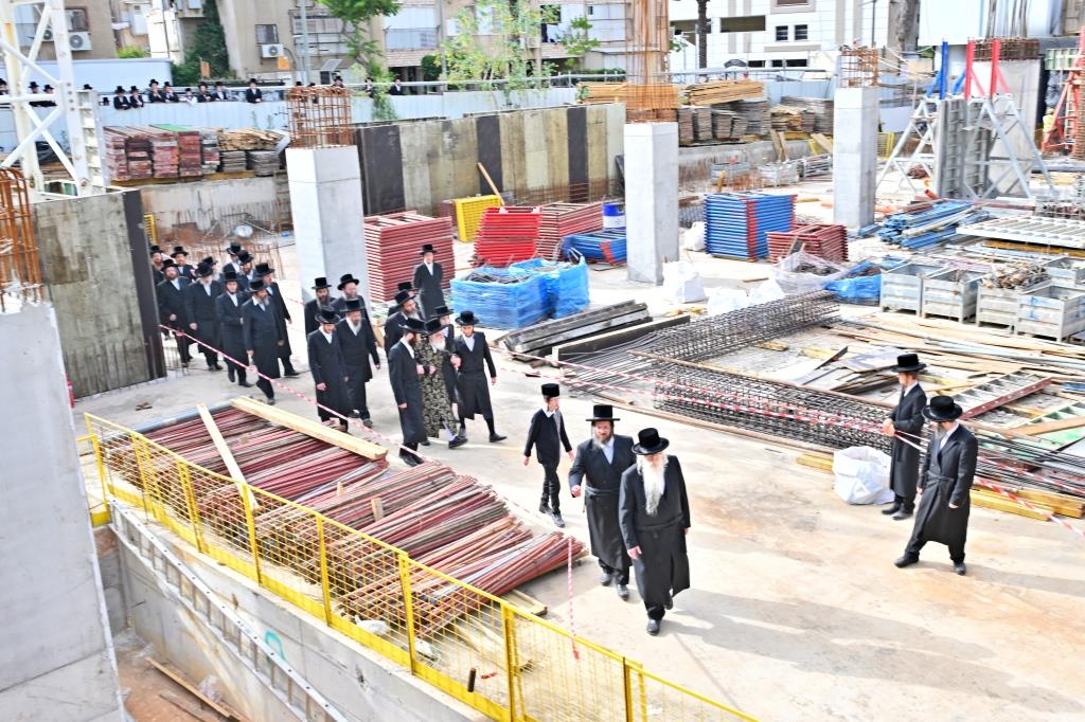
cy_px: 361
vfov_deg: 36.8
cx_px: 542
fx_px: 1085
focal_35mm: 36
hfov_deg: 53.1
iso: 40
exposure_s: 1/200
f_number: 4
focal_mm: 24
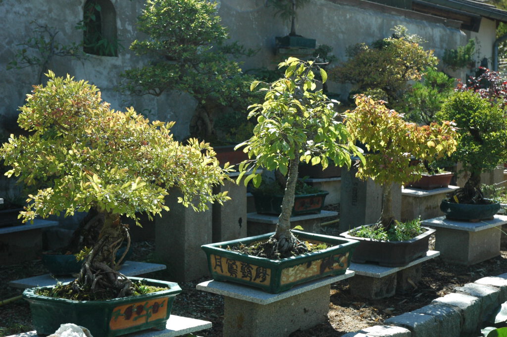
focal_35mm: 60
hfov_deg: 33.4
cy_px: 168
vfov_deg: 22.6
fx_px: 844
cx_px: 254
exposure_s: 1/200
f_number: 7.1
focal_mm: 40
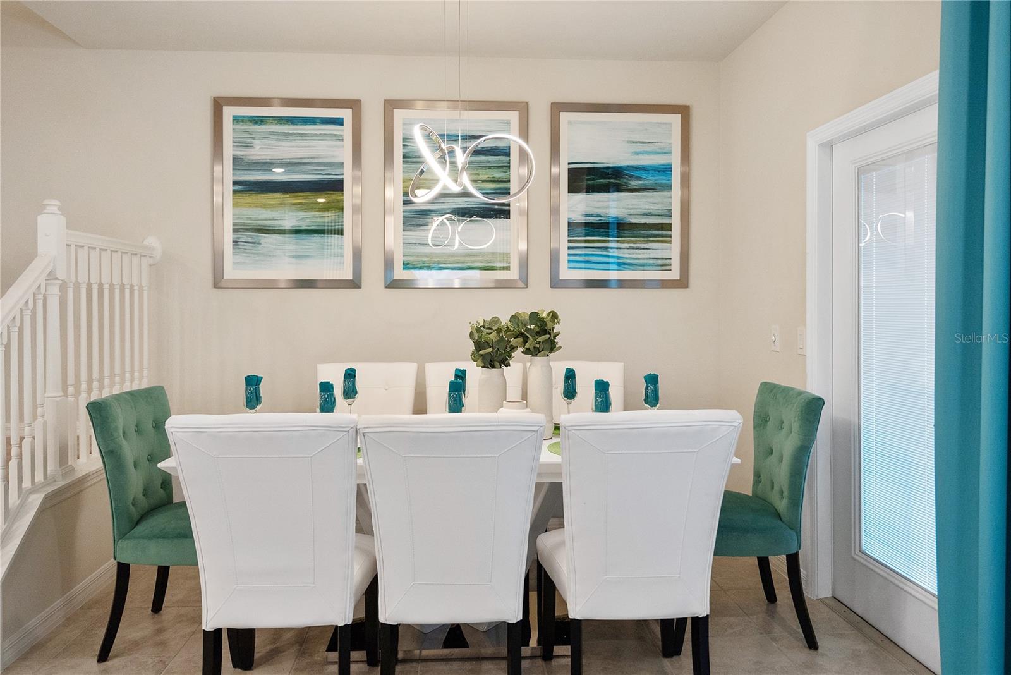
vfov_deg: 51.3
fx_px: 702
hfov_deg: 71.5
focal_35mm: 25
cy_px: 338
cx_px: 506
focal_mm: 25
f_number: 4
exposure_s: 1/160
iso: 1250
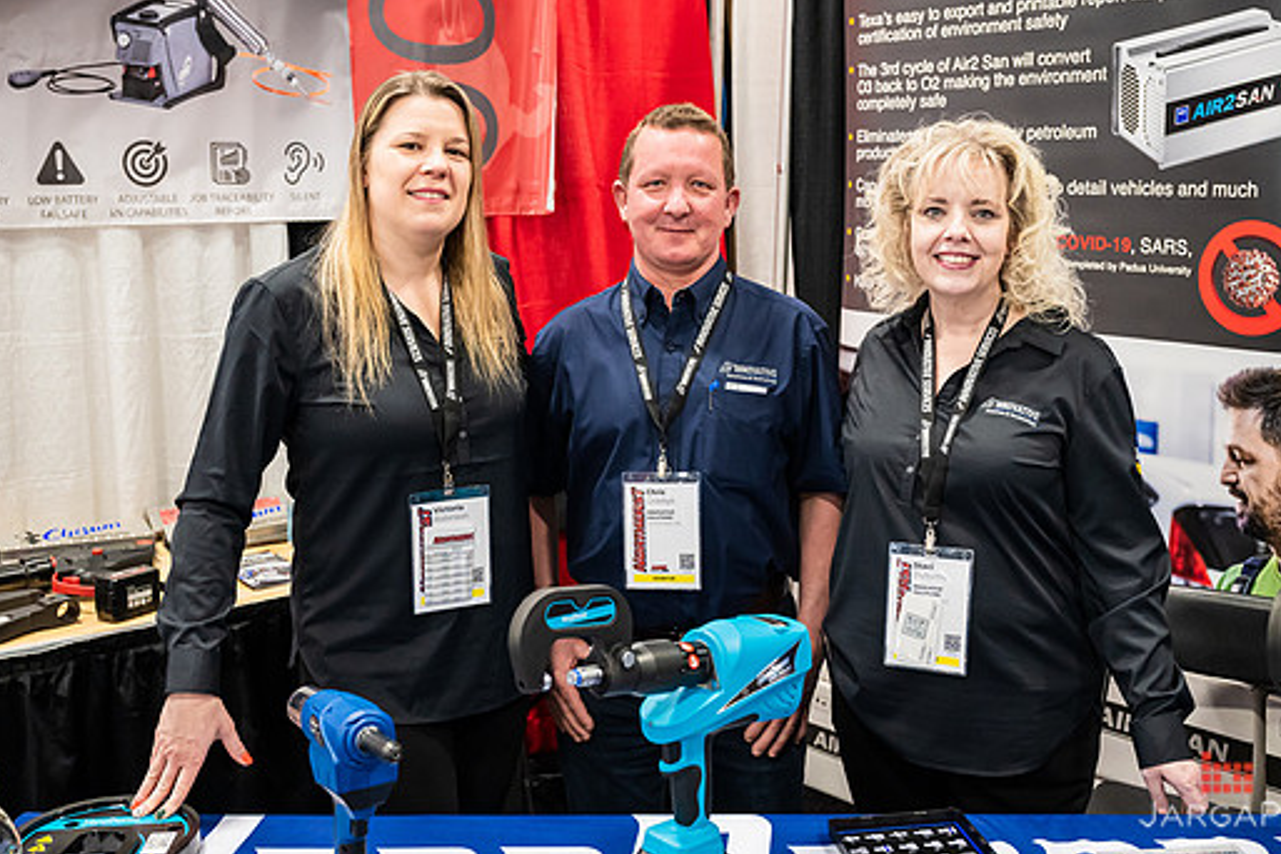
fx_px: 1423
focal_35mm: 40
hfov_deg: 48.5
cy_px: 379
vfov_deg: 33.4
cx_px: 623
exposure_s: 1/200
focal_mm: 33.5
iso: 5000
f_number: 4
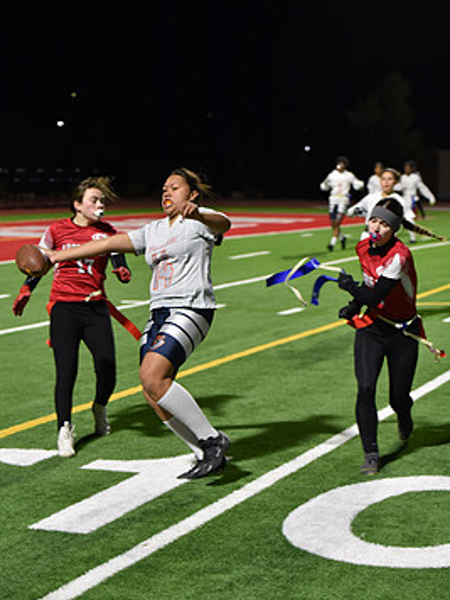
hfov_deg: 17.4
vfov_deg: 23.0
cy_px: 287
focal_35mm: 85
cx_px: 229
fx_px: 1473
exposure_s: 1/640
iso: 3600
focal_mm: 70
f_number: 2.8
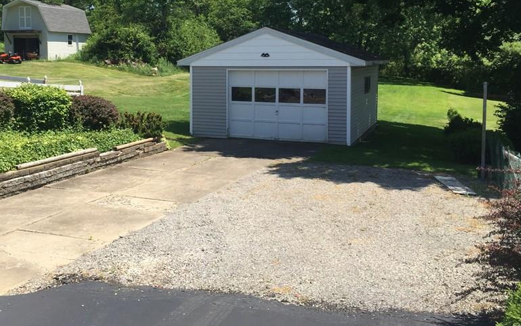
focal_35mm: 41
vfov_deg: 30.9
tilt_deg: -5.1
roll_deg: -0.8
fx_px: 582
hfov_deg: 47.8
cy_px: 94
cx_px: 195
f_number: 2.2
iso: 32
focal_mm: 4.15
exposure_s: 1/1199
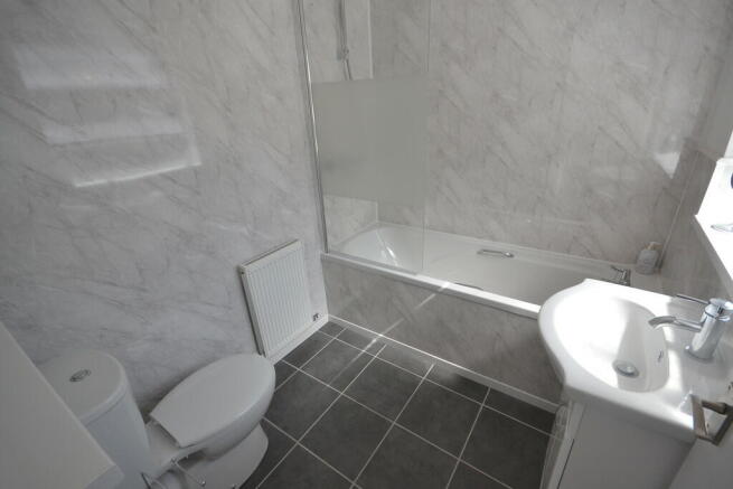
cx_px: 366
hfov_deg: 100.4
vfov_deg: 77.4
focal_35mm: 15
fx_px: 305
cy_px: 244
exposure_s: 1/160
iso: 400
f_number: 6.3
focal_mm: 10
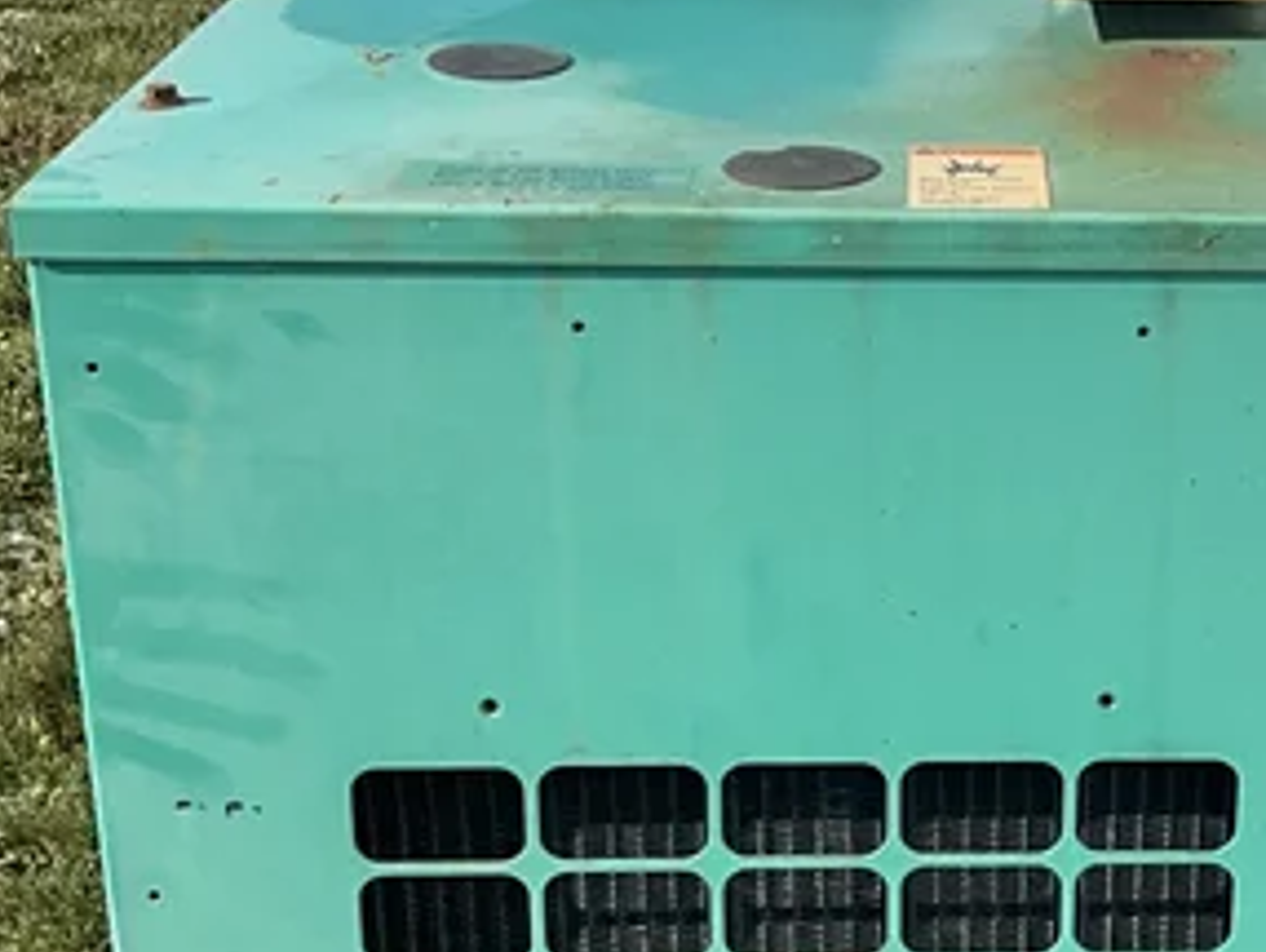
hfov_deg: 24.6
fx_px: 2782
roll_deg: -1.8
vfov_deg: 19.4
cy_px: 441
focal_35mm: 76
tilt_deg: -20.6
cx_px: 1231
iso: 25
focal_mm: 3
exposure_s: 1/2801
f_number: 1.8
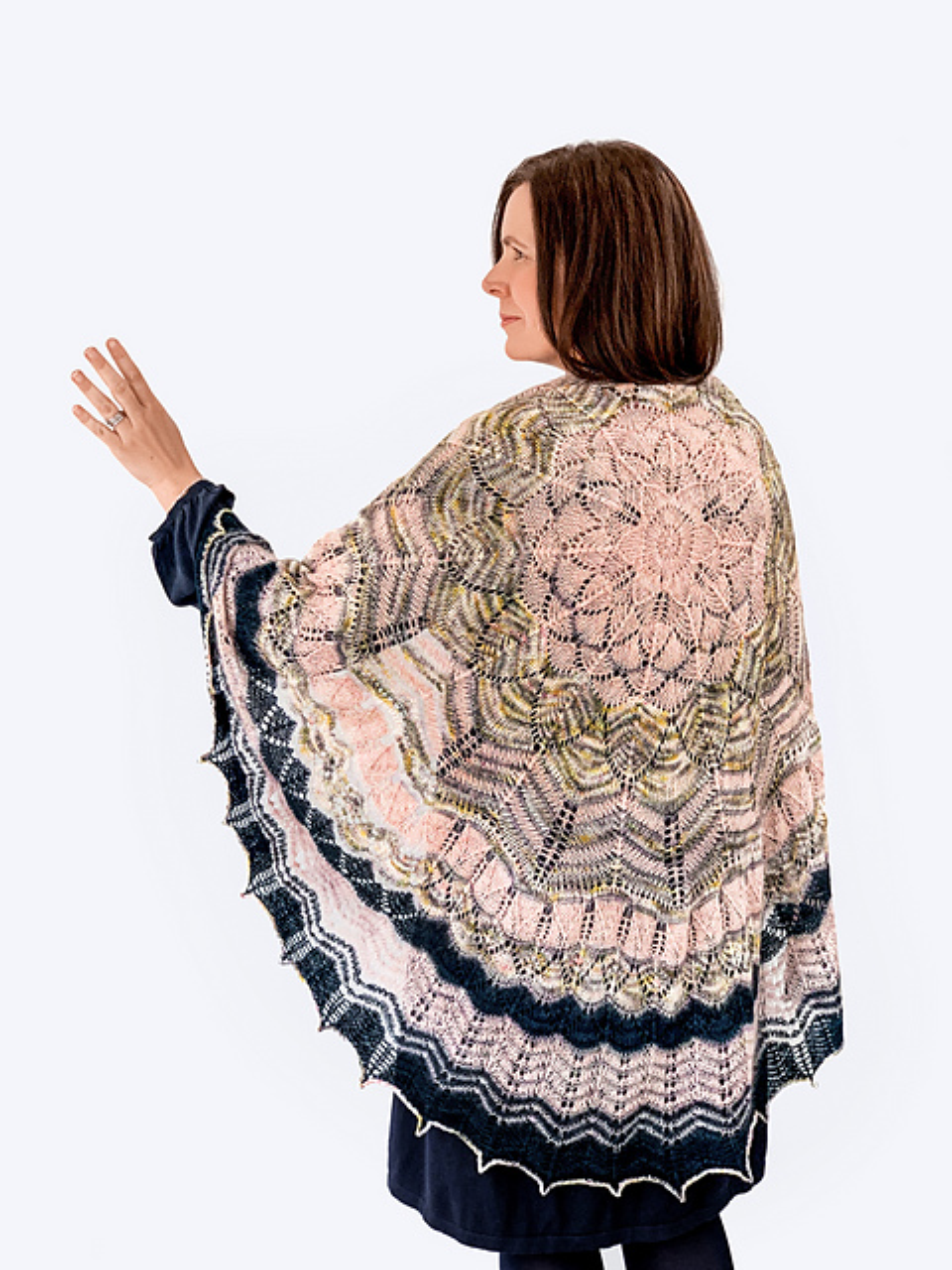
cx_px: 476
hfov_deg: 28.0
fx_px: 1907
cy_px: 635
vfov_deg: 36.8
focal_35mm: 52
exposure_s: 1/122
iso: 64
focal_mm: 6
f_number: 2.4
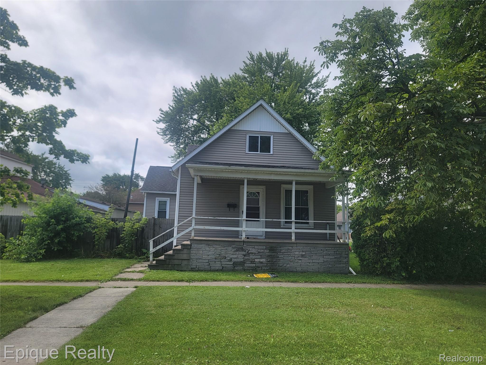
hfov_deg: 71.6
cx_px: 243
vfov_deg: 56.8
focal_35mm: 24
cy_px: 182
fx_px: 337
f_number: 1.8
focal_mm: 6.7
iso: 16
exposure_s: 1/1050
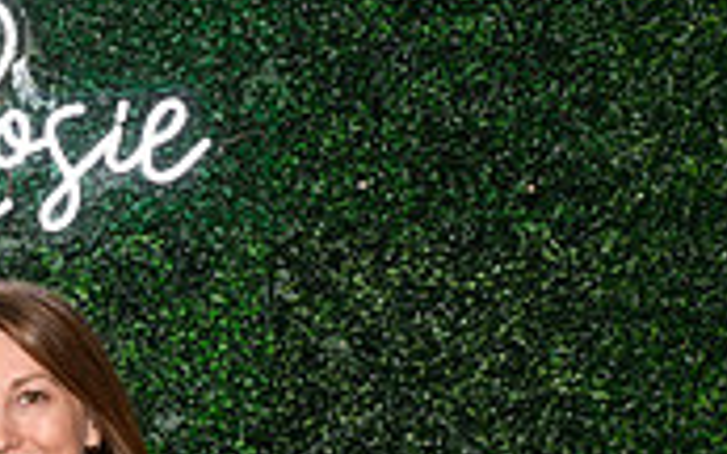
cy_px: 683
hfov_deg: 18.3
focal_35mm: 106
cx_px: -223
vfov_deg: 11.8
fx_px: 2100
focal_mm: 31
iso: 500
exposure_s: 1/60
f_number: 6.3
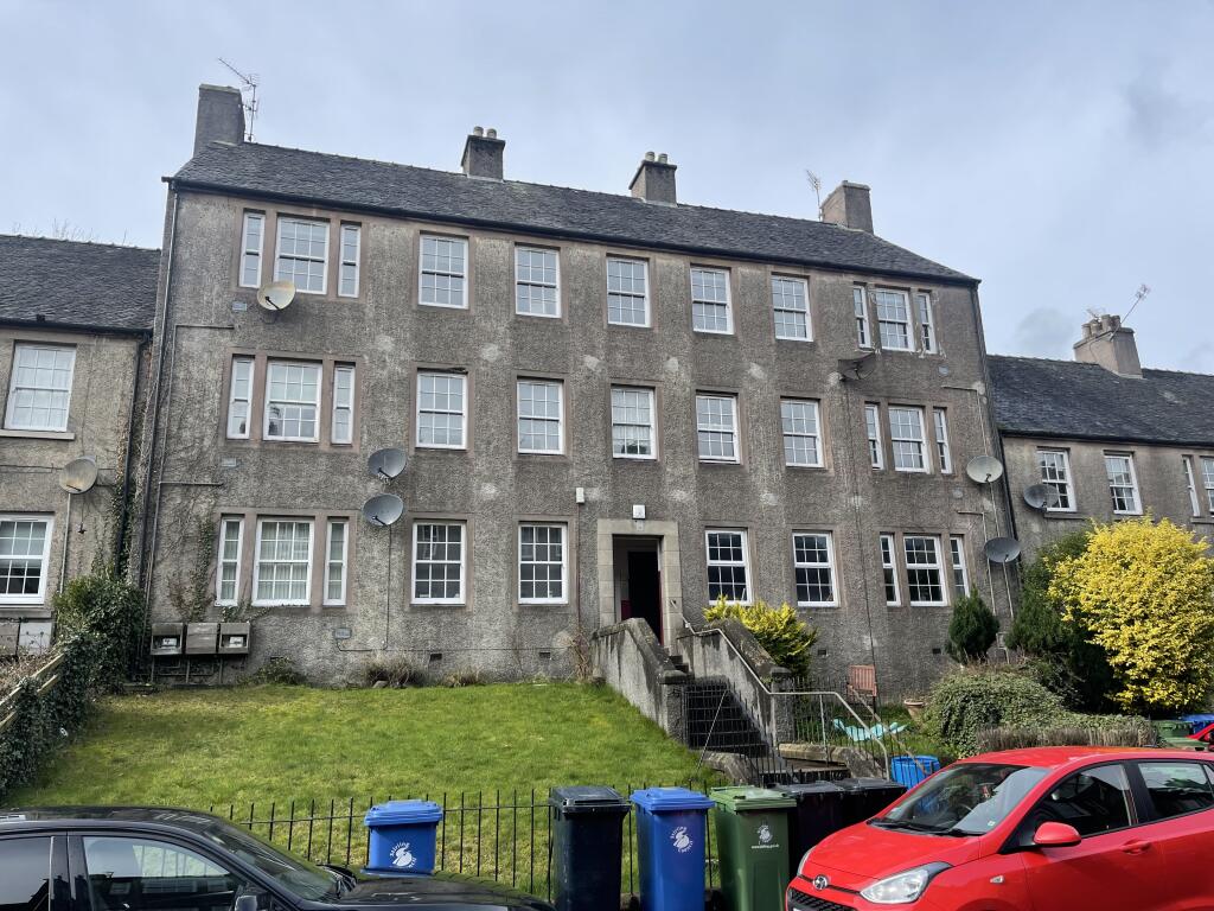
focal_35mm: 25
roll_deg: +2.4
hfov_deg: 69.4
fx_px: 877
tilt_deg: +14.7
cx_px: 607
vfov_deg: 54.9
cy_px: 456
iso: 32
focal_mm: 5.1
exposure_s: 1/1912
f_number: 1.6
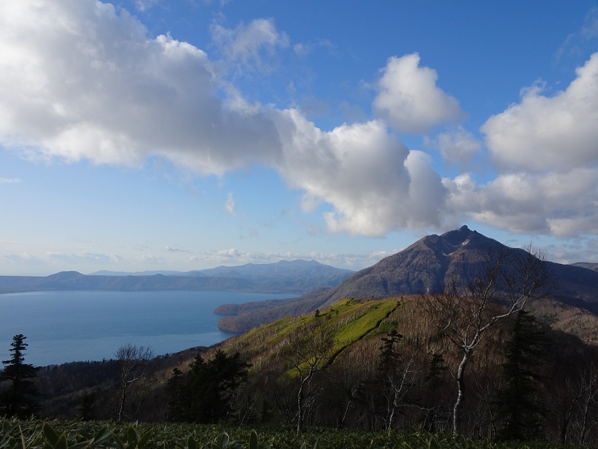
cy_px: 224
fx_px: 501
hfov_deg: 61.7
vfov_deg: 48.2
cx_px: 299
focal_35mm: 29
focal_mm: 4.92
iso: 80
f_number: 3.5
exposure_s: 1/1000
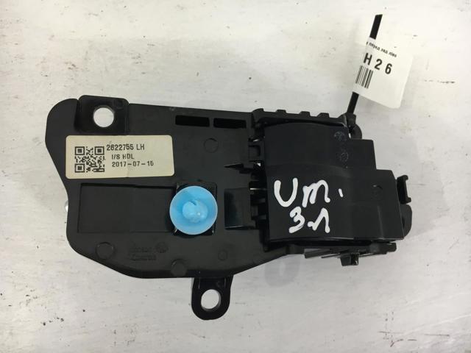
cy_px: 176
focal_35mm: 29
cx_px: 236
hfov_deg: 61.7
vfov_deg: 48.2
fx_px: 395
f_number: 2.2
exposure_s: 1/33
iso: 25
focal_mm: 4.15
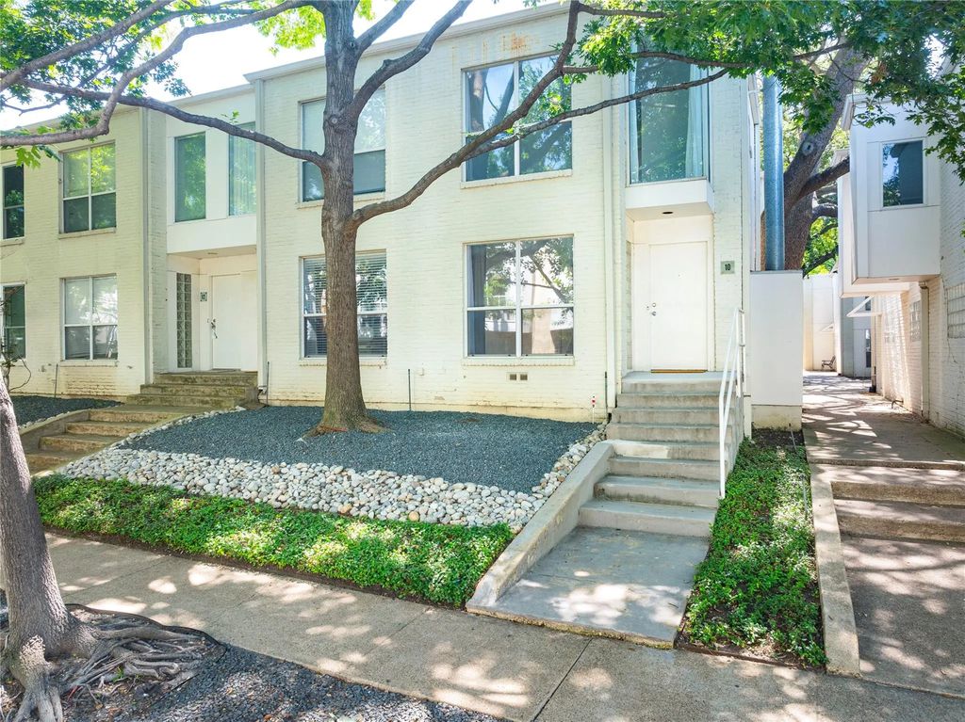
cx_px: 482
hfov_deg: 71.6
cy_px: 361
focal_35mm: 24
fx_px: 669
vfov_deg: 56.8
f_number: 7.1
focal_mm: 12.29
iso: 100
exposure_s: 1/20
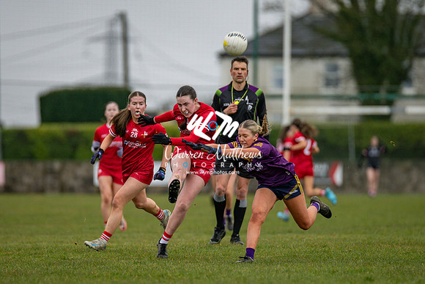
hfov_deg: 4.7
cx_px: 199
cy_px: 162
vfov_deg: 3.2
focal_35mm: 436
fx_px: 5151
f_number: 2.8
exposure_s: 1/1000
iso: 400
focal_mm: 300
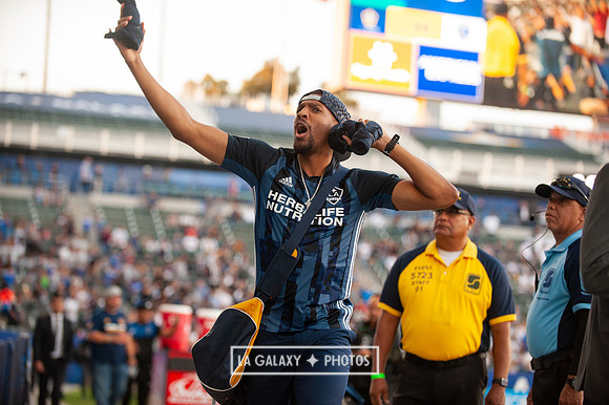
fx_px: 1724
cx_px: 304
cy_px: 202
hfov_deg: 20.0
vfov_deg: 13.4
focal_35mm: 102
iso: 1250
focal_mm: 102
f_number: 2.8
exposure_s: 1/640
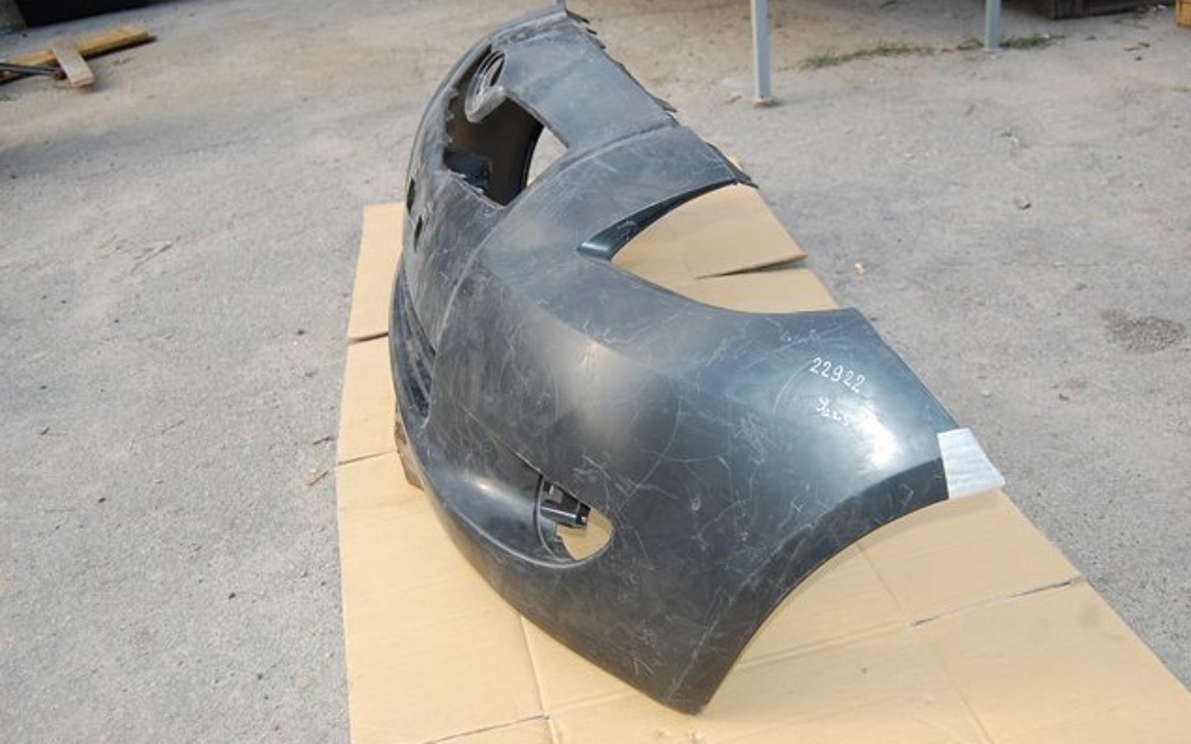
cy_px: 356
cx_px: 598
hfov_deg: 49.3
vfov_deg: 32.0
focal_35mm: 40
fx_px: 1298
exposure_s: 1/320
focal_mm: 26
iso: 200
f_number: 4
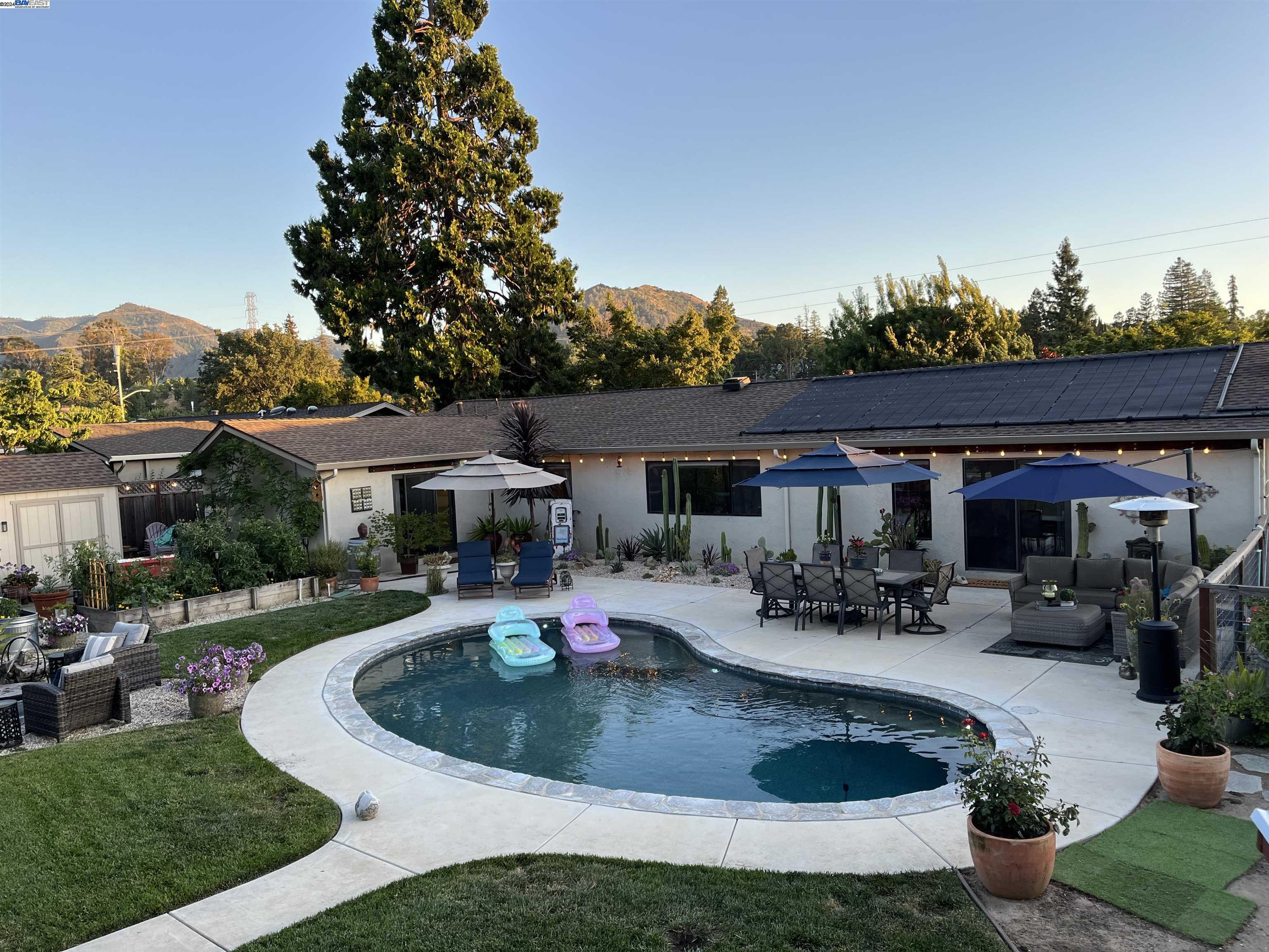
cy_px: 476
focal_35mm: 26
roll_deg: +2.8
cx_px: 634
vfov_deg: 53.1
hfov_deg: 67.3
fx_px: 953
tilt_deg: -4.3
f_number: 1.6
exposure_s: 1/251
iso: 40
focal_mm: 5.1
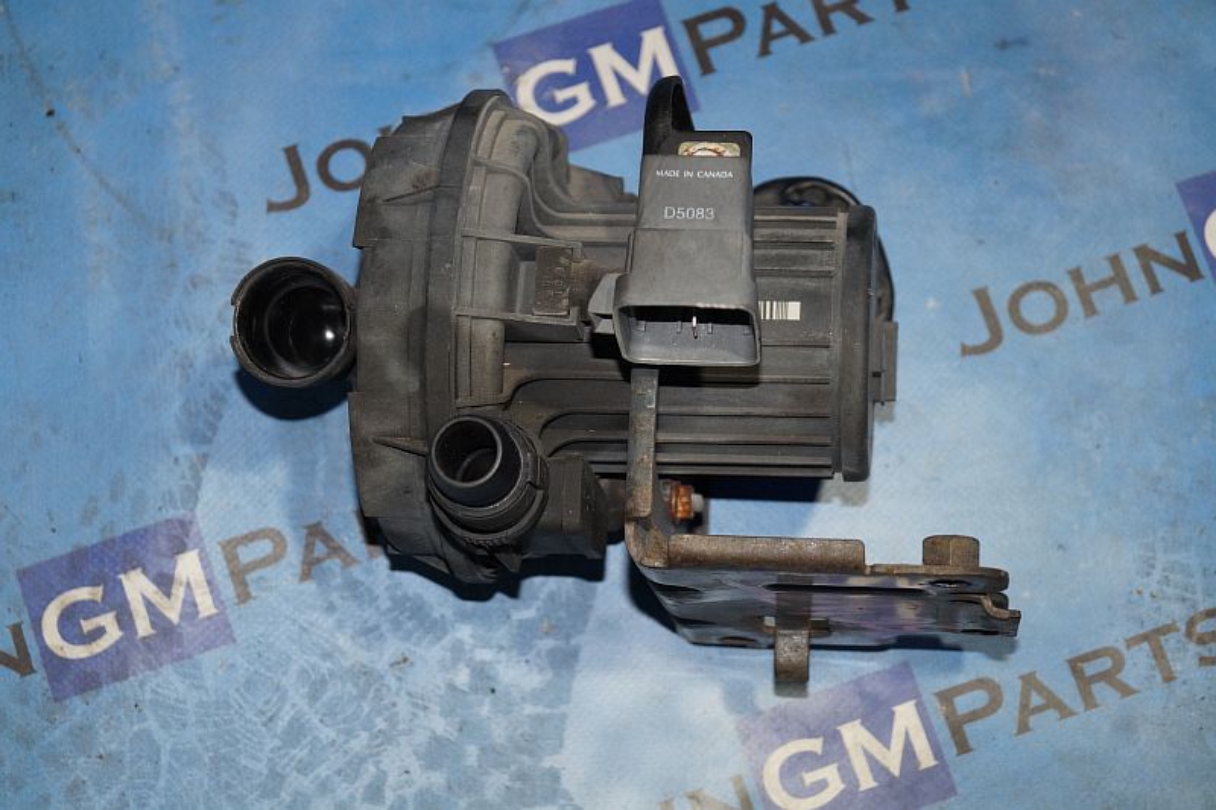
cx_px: 608
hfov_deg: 27.0
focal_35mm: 75
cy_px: 405
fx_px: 2533
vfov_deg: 18.2
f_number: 5.6
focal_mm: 50
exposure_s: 1/160
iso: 800
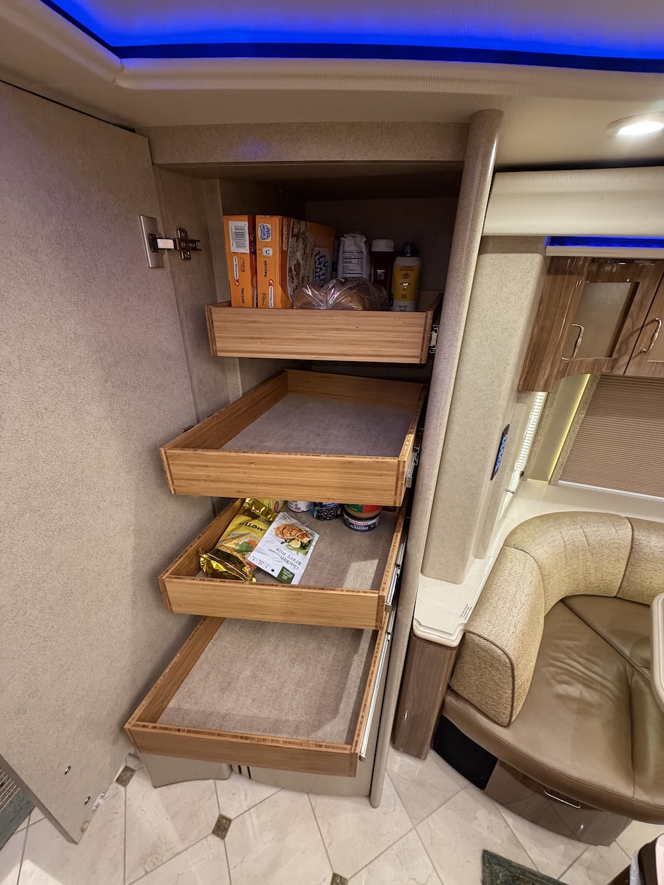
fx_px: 358
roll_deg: -0.1
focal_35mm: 14
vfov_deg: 102.1
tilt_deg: -27.6
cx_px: 332
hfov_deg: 85.7
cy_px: 442
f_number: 2.2
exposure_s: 1/60
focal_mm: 2.22
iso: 320
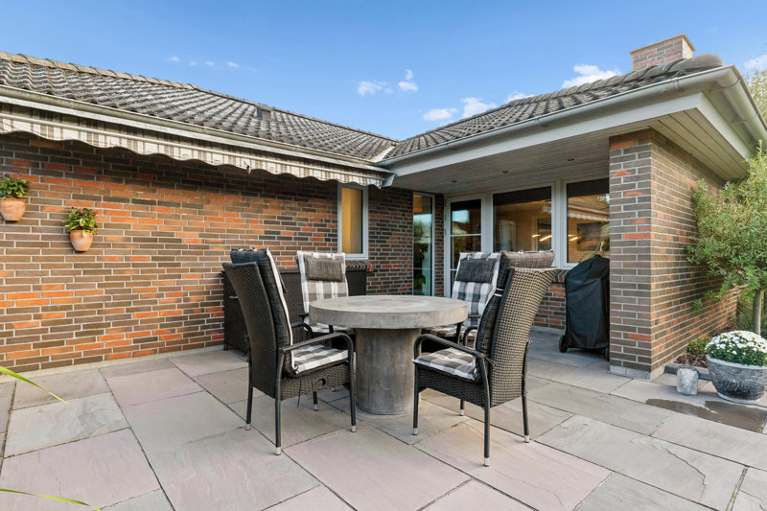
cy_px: 256
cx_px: 384
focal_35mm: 20
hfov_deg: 85.4
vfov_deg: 63.2
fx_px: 415
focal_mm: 13
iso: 640
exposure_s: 1/250
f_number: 8
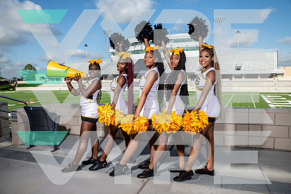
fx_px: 243
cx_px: 146
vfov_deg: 43.6
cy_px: 97
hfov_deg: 61.9
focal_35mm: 30
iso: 100
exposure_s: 1/320
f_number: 7.1
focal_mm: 30
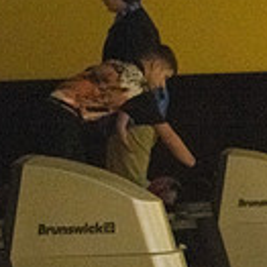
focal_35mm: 264
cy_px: 105
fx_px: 2304
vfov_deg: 6.6
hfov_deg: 6.4
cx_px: 544
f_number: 4.5
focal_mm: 70
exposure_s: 1/1000
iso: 10000
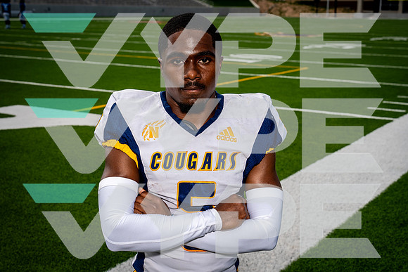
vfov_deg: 23.4
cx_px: 204
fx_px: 657
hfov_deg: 34.5
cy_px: 136
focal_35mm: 58
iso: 125
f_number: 8
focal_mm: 58
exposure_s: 1/250
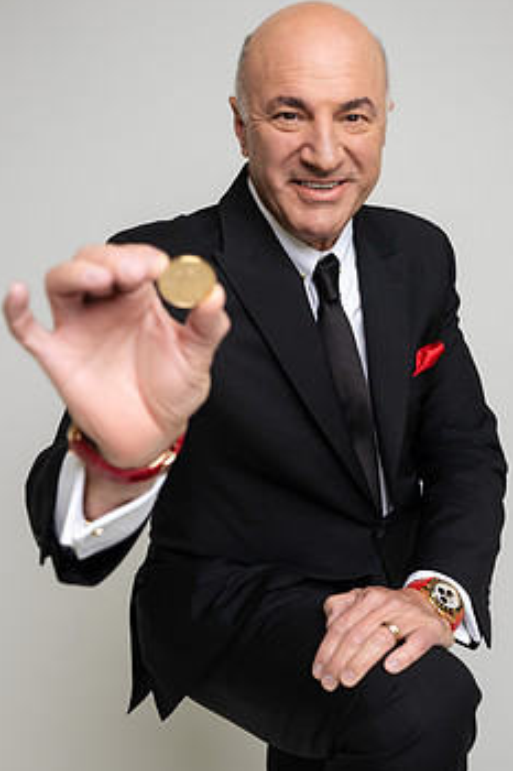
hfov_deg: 29.8
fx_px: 963
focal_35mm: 45
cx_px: 310
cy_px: 381
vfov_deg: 43.6
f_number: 4
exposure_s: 1/125
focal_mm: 35
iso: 400
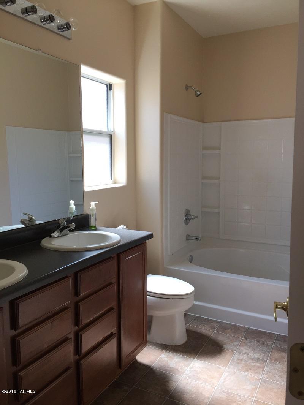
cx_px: 152
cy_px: 202
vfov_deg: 61.6
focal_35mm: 29
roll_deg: +0.6
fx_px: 339
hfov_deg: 48.2
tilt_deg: -6.6
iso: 50
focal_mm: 4.15
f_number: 2.2
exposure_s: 1/100
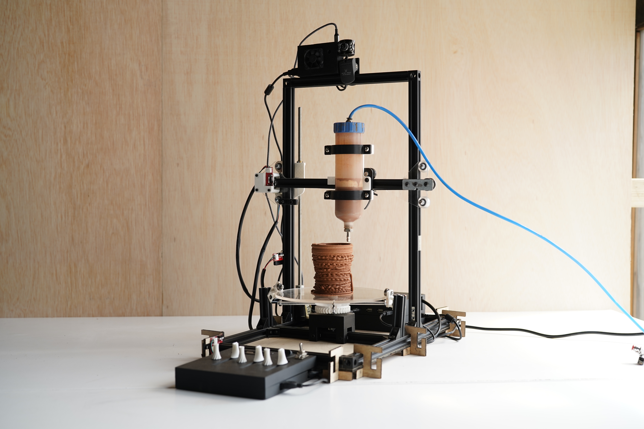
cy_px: 214
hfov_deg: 39.6
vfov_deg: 27.0
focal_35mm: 50
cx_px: 322
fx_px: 894
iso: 250
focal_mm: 50
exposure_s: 1/250
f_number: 2.8
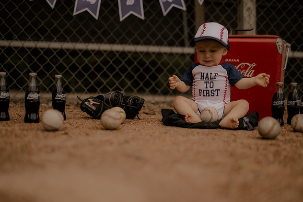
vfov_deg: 27.0
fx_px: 421
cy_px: 101
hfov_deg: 39.6
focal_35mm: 50
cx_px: 152
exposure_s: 1/6400
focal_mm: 50
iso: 160
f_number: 3.2
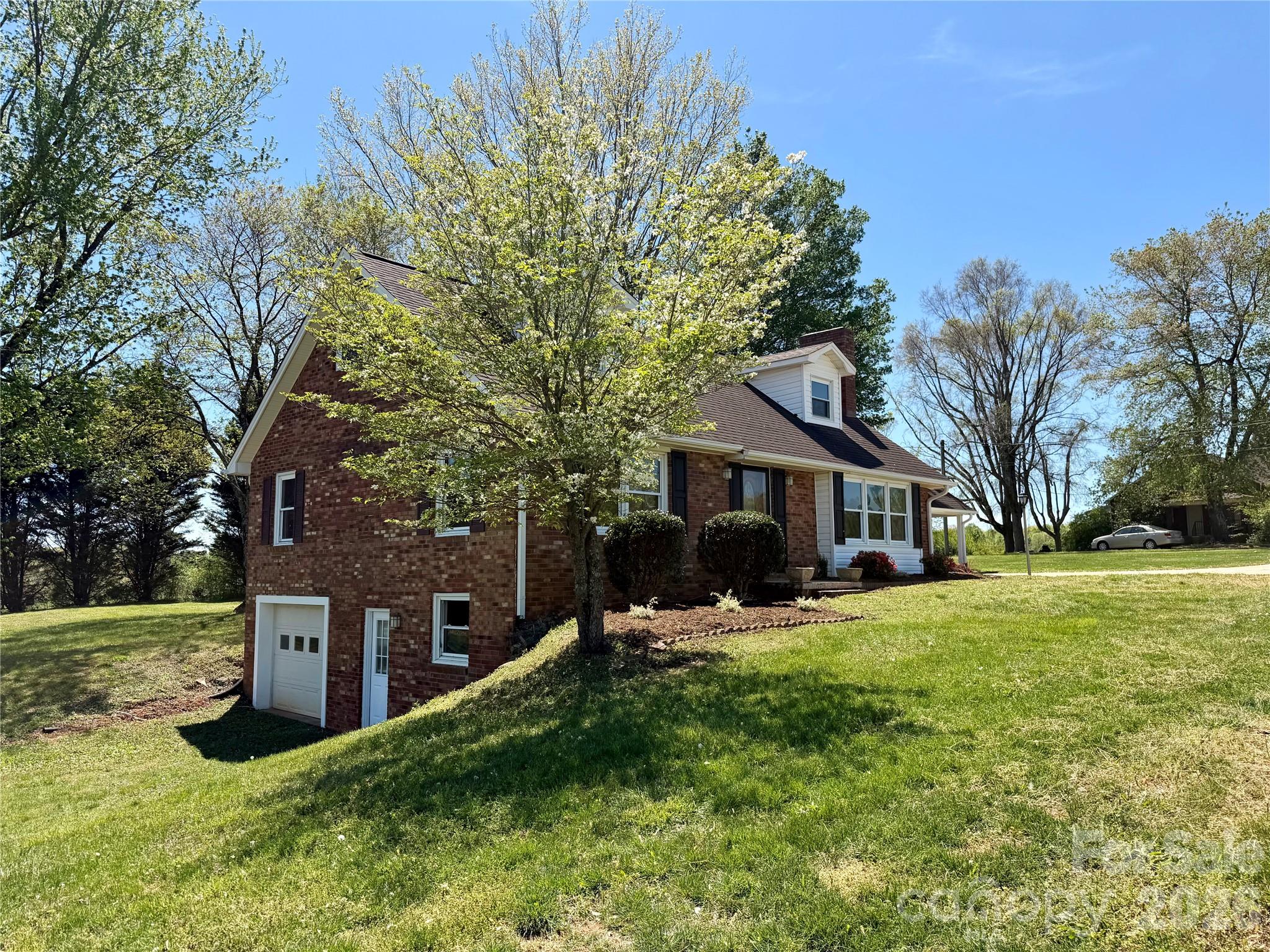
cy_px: 476
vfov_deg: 56.8
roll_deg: +0.0
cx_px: 635
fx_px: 881
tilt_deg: +6.7
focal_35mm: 24
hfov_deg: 71.6
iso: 80
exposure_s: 1/3425
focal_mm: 6.76
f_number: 1.78
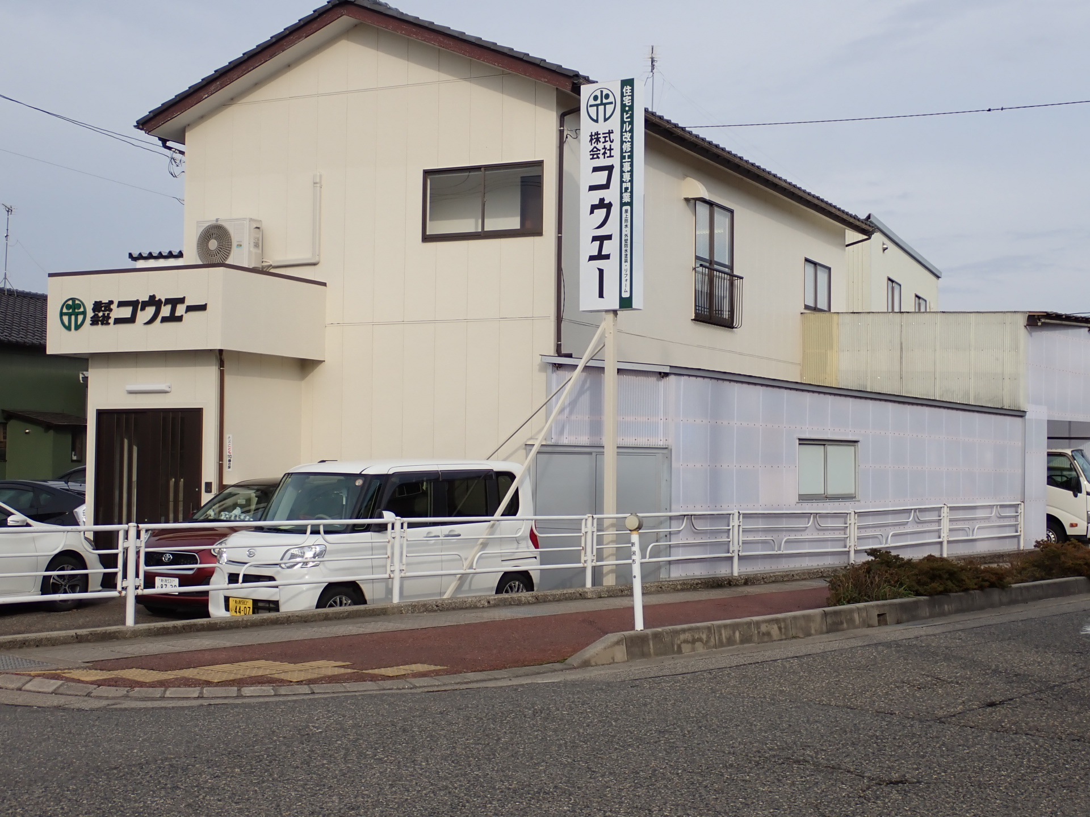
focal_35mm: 50
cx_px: 545
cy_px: 408
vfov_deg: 29.1
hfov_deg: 38.2
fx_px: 1574
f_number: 4.5
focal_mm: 9.01
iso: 100
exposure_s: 1/640
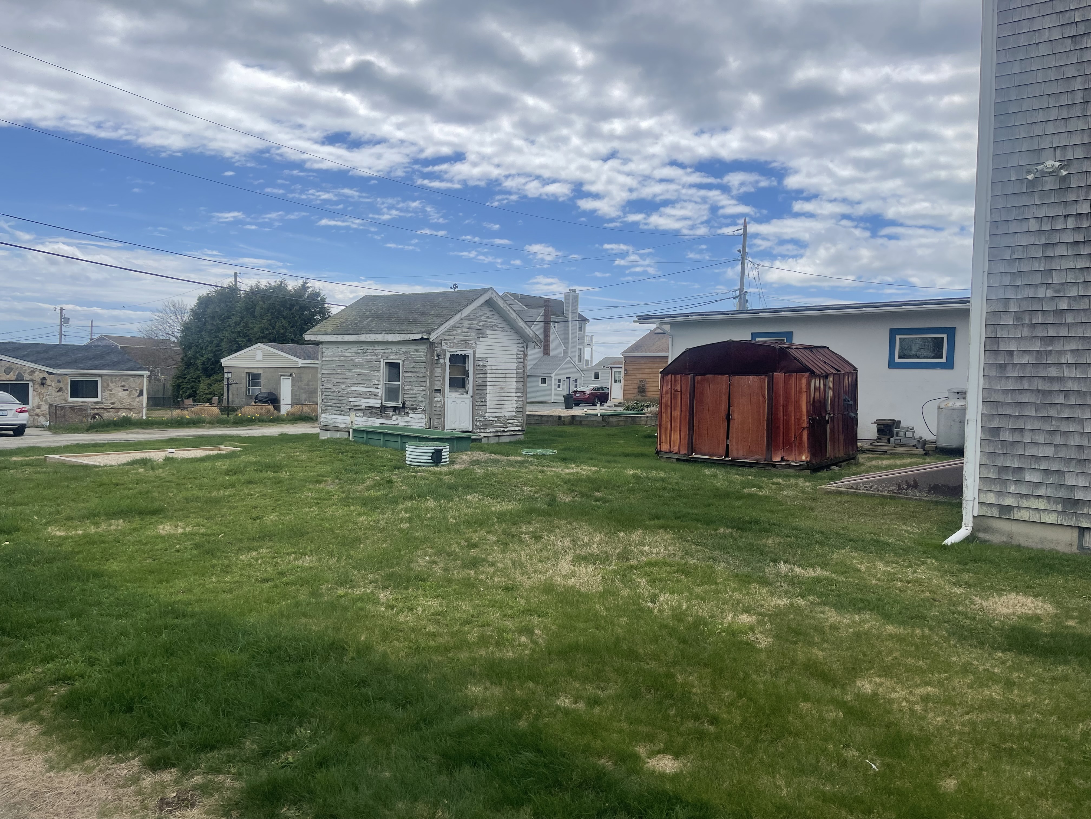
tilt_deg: -2.8
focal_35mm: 25
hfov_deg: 69.4
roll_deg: -1.5
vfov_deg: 54.9
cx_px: 546
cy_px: 410
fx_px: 788
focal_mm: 5.1
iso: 32
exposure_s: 1/5917
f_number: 1.6
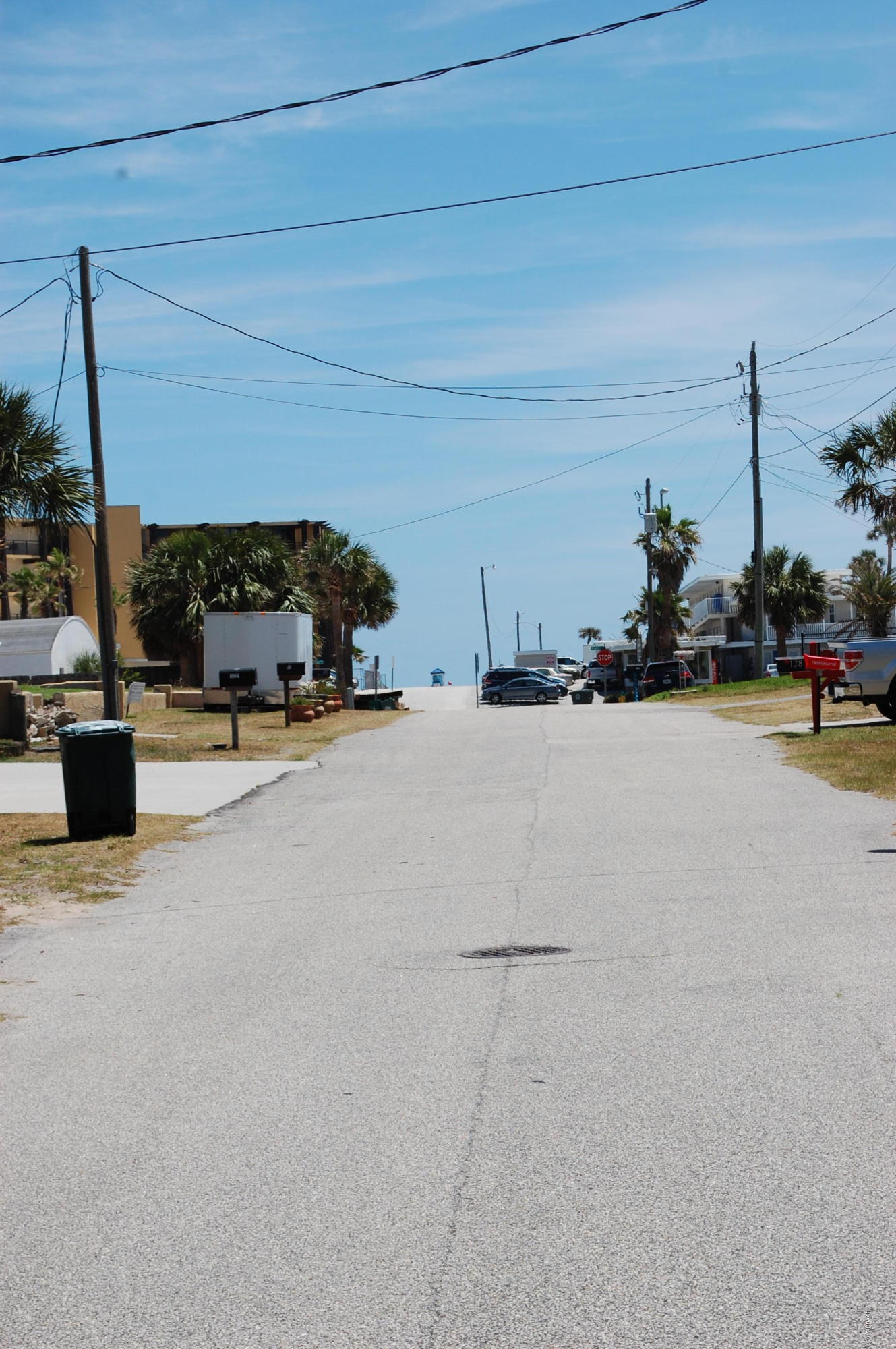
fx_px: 3087
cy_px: 674
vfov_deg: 24.6
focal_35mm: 82
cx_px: 448
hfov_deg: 16.5
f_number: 10
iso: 200
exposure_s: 1/400
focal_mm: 55
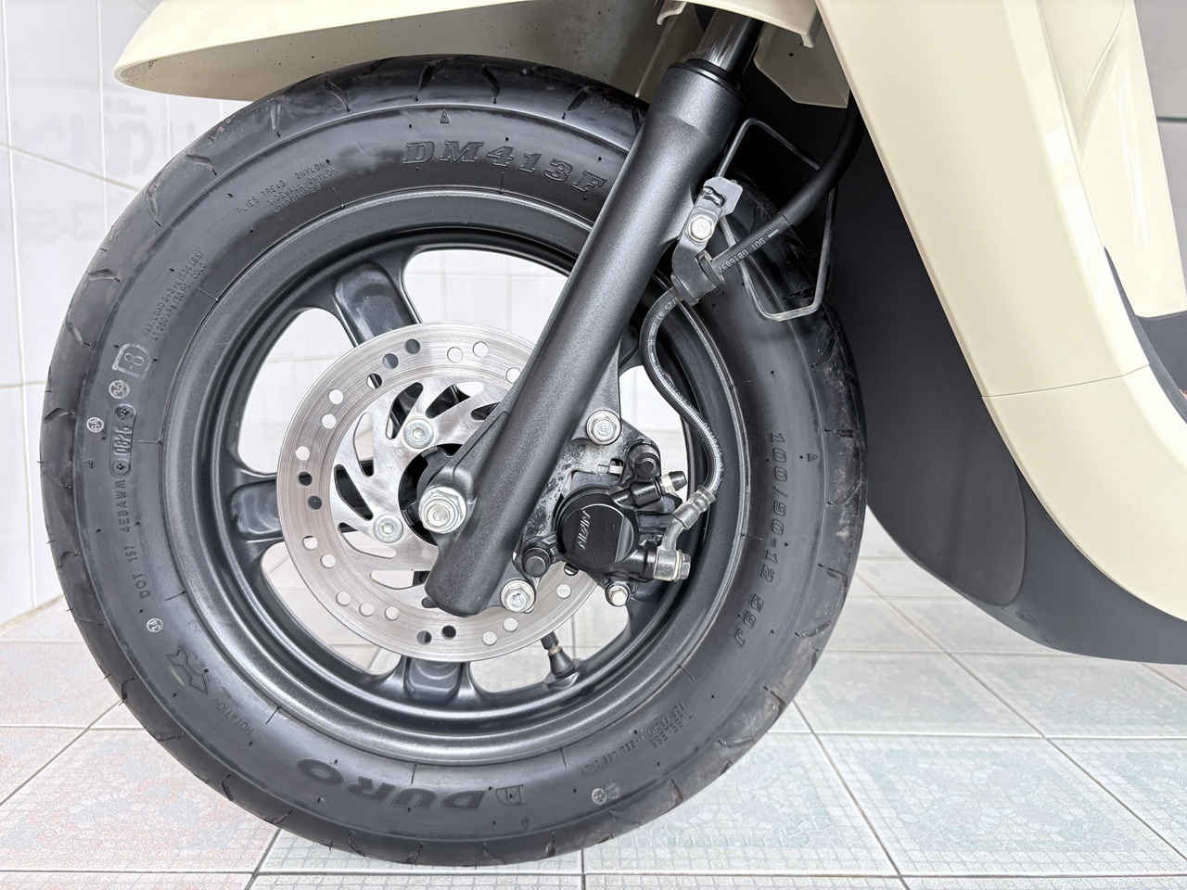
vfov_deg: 53.1
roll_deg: -0.6
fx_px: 892
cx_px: 594
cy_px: 445
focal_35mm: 26
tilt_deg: -6.6
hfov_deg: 67.3
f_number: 1.6
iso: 125
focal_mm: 5.96
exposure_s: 1/122
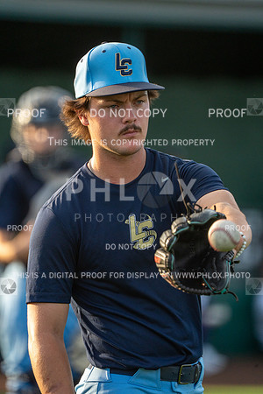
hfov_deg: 2.3
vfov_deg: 3.4
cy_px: 197
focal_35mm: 600
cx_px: 132
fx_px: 6574
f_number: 6.3
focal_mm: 600
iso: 800
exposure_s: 1/1250
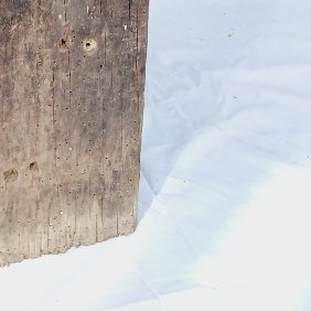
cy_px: -267
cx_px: -42
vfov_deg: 15.6
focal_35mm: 94
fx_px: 955
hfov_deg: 17.8
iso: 32
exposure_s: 1/141
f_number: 1.8
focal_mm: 4.6
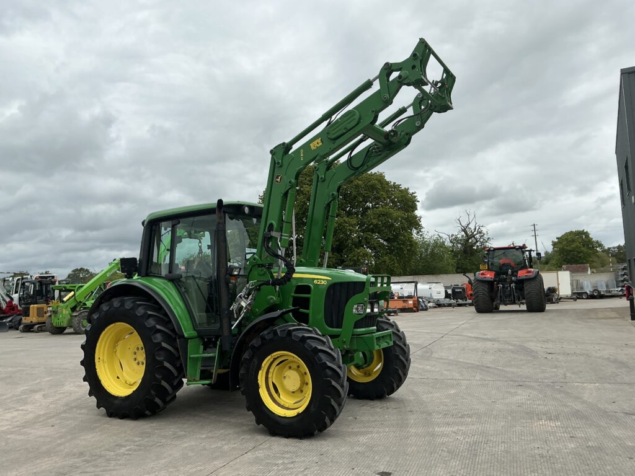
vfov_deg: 49.7
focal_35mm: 28
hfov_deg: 63.4
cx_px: 318
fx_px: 514
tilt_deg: +9.2
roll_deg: +2.4
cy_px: 238
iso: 25
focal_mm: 3
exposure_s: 1/1250
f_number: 1.8
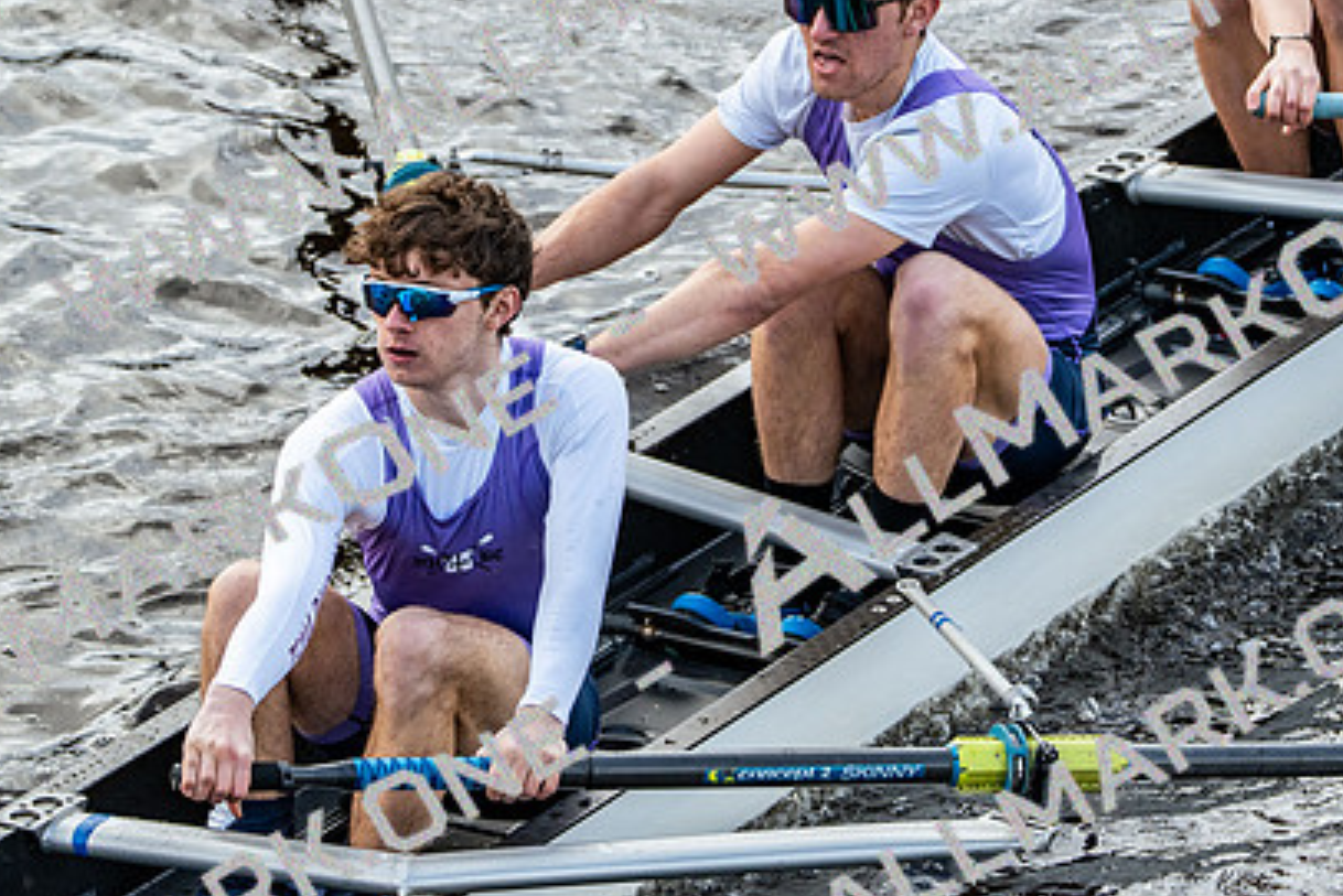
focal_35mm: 672
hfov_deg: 3.1
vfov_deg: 2.0
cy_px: 342
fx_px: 25077
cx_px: 460
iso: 1250
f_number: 6.3
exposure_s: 1/1250
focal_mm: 470
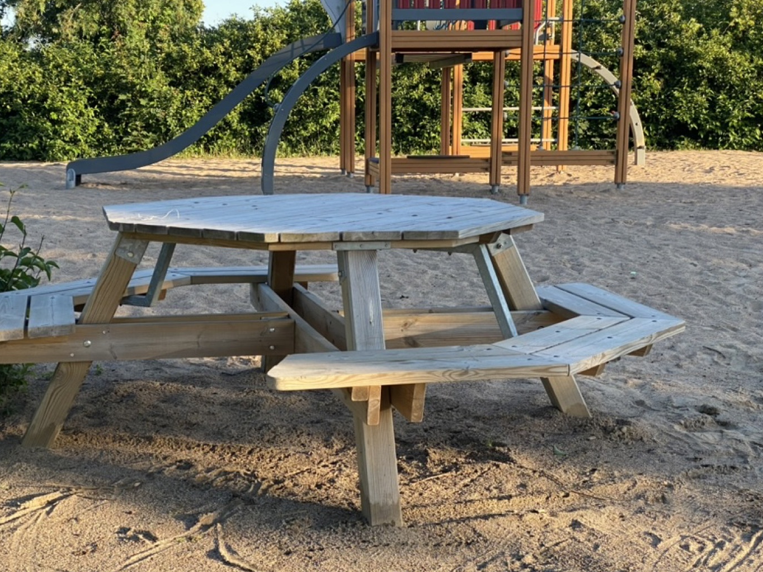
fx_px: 1345
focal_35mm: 61
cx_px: 321
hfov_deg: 31.6
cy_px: 332
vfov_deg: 24.0
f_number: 2
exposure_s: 1/322
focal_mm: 6
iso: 20
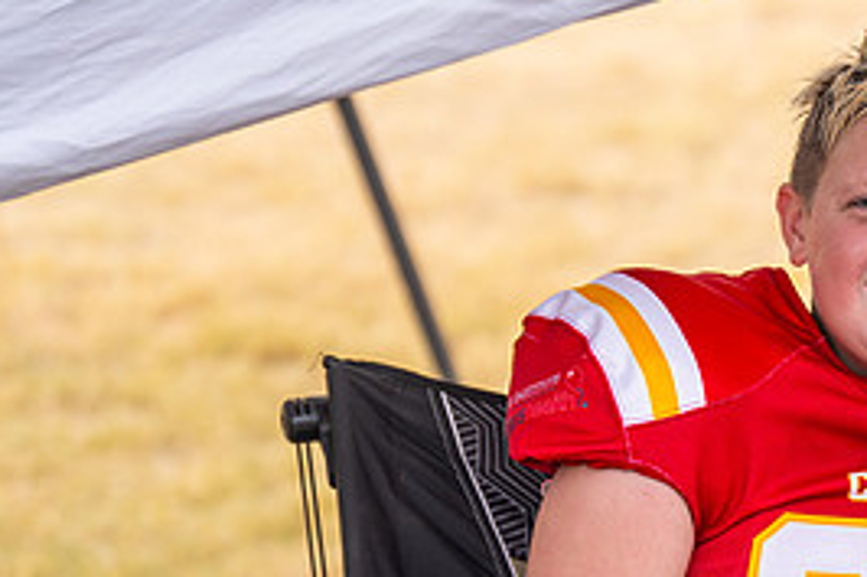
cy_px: 467
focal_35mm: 224
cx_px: 859
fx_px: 5391
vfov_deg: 6.1
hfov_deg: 9.1
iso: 160
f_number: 2.8
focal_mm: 95
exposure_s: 1/1600
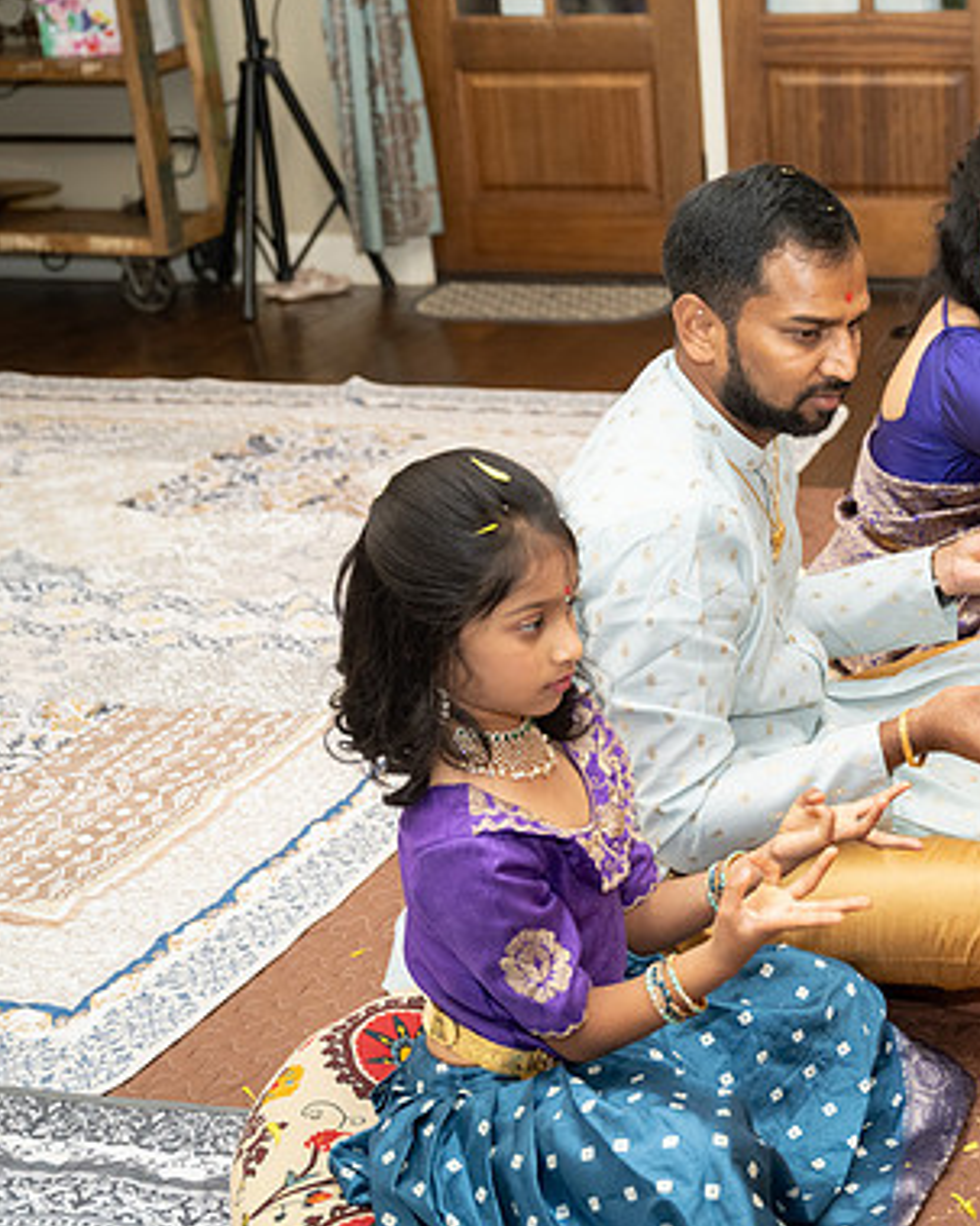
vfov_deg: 33.6
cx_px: 925
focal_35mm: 56
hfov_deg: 26.0
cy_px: 610
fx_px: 2031
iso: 1000
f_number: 3.2
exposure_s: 1/160
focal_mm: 38
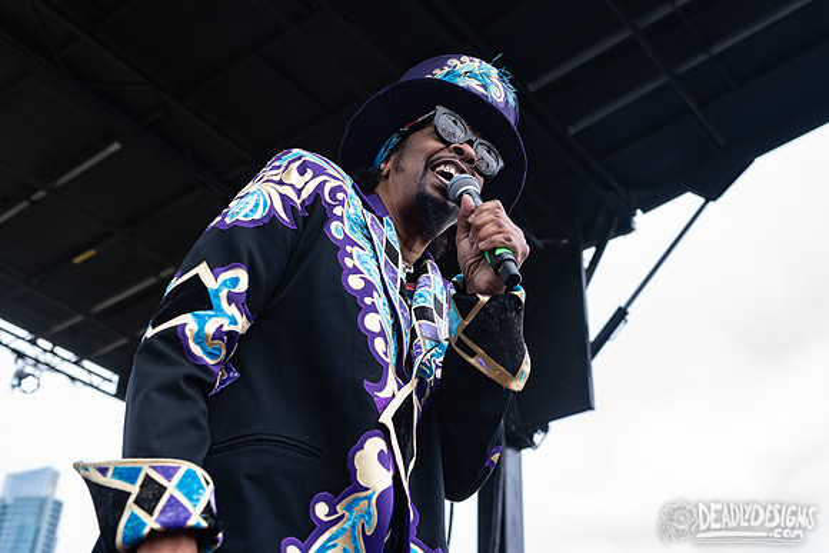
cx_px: 427
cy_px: 238
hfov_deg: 45.1
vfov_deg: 30.9
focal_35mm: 43
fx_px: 998
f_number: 4
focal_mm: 38
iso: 400
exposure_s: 1/200
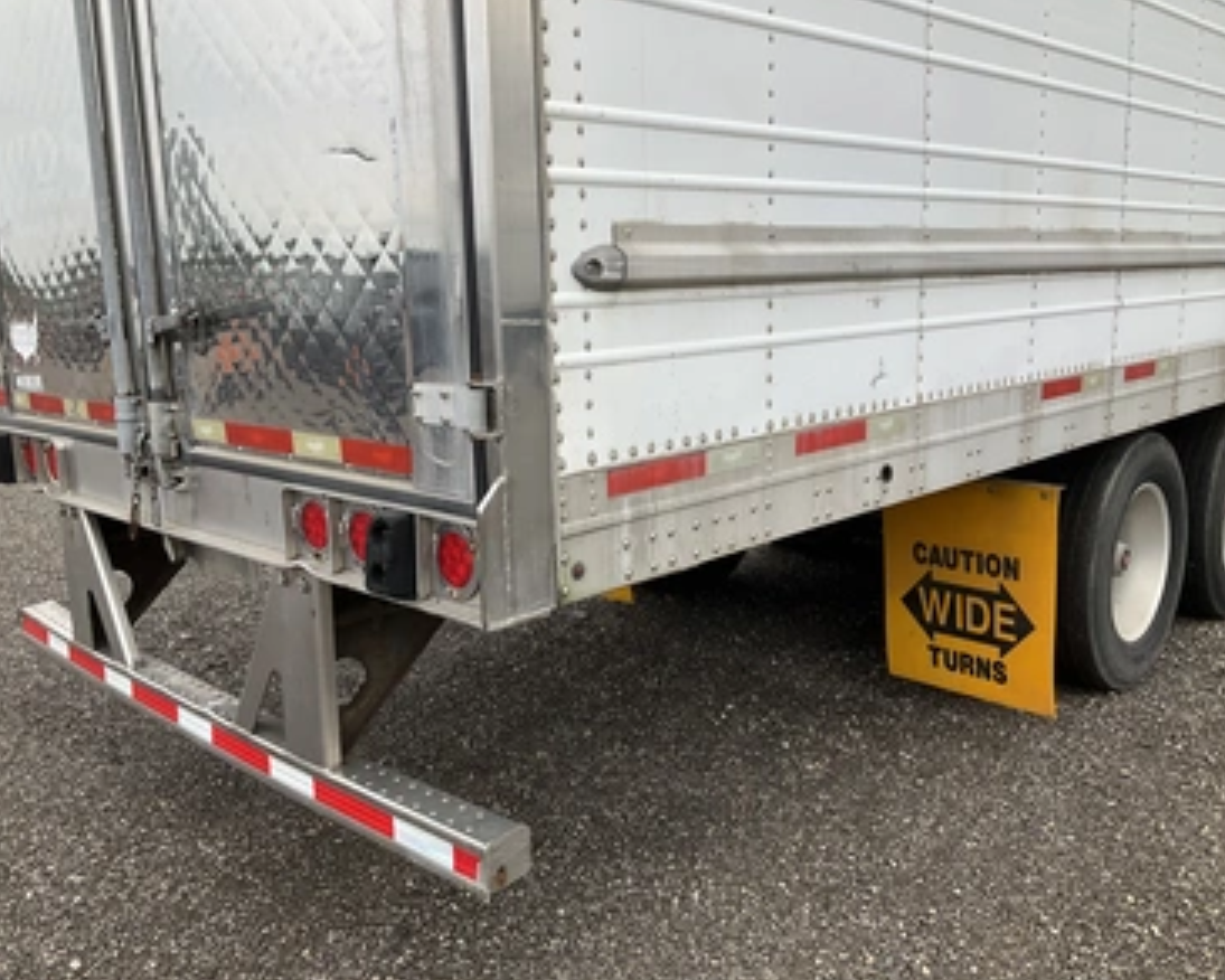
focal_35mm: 31
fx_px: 1124
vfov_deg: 47.1
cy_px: 487
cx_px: 574
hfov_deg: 57.1
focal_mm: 3
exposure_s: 1/792
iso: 25
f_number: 1.8
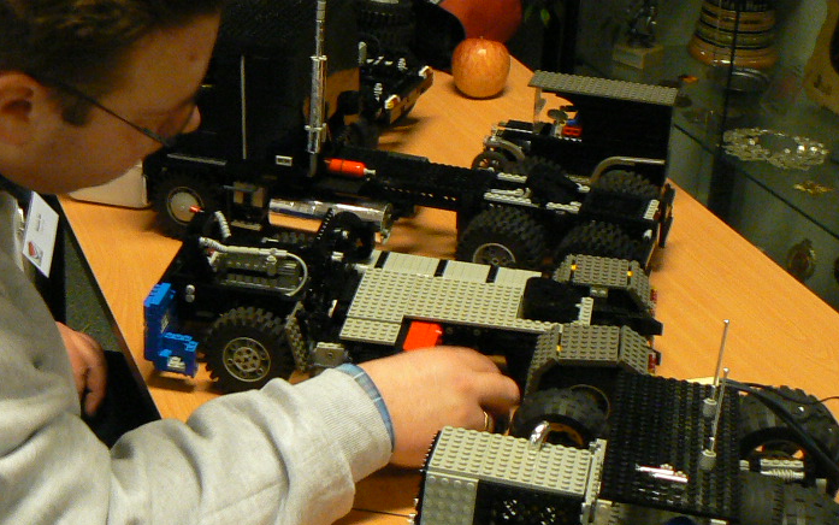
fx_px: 1647
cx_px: 236
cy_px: 154
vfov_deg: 18.0
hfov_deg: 28.3
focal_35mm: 72
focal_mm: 6
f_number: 2.8
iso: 200
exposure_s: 1/20
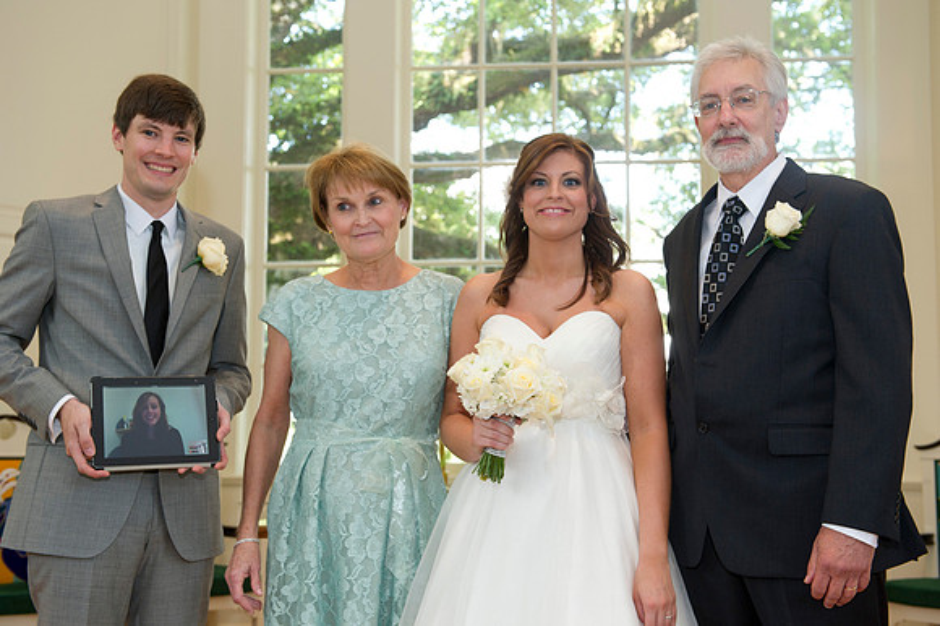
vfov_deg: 28.0
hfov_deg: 41.1
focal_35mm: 48
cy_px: 313
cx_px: 470
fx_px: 1253
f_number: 5
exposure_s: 1/100
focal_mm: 48
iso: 800
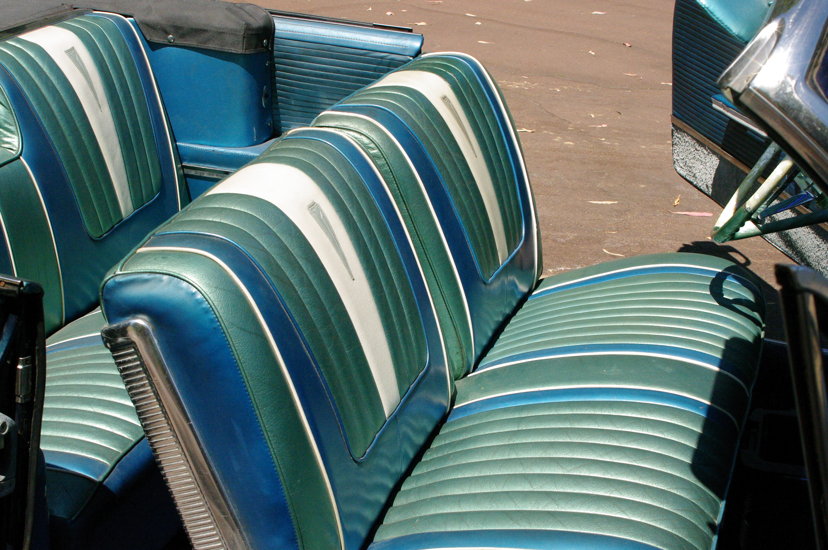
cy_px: 336
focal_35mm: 54
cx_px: 389
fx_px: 1241
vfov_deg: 25.0
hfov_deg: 36.9
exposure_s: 1/1500
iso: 1600
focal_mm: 28
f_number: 9.5
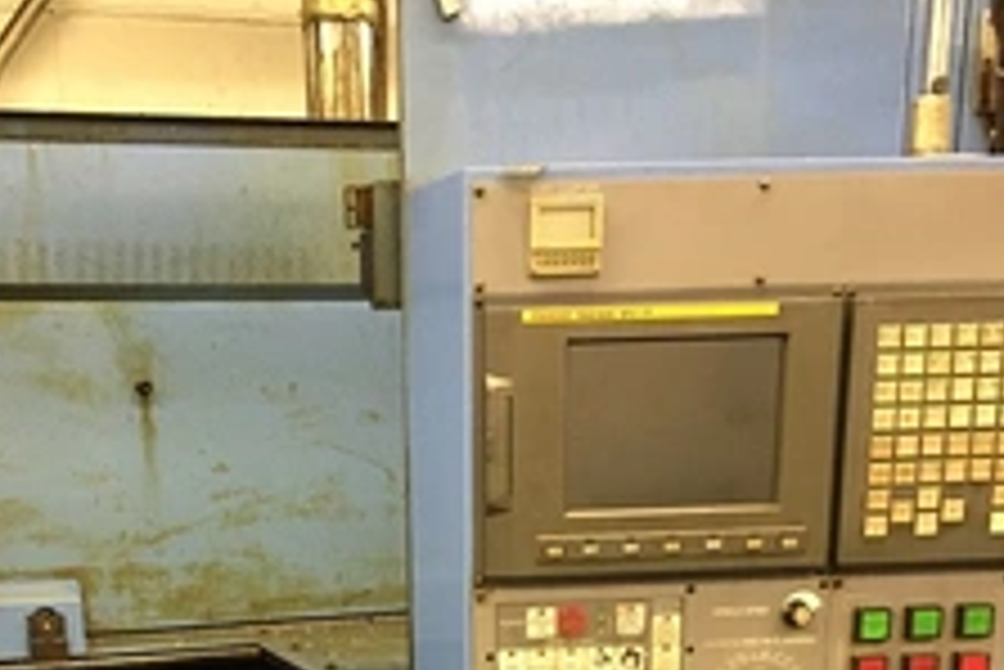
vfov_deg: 22.6
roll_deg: +1.6
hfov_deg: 36.6
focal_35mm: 54
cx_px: 365
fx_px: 1507
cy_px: 854
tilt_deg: -16.0
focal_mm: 4.15
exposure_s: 1/30
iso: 200
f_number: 2.2
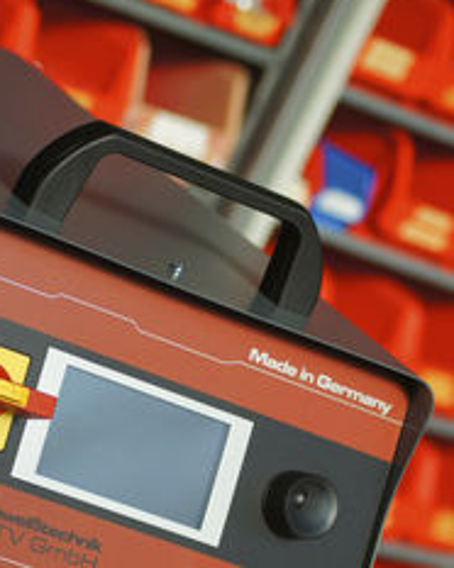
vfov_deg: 11.6
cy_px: 417
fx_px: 2792
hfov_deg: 9.3
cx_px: 98
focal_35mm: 166
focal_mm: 55
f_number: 4
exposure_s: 1/640
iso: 100
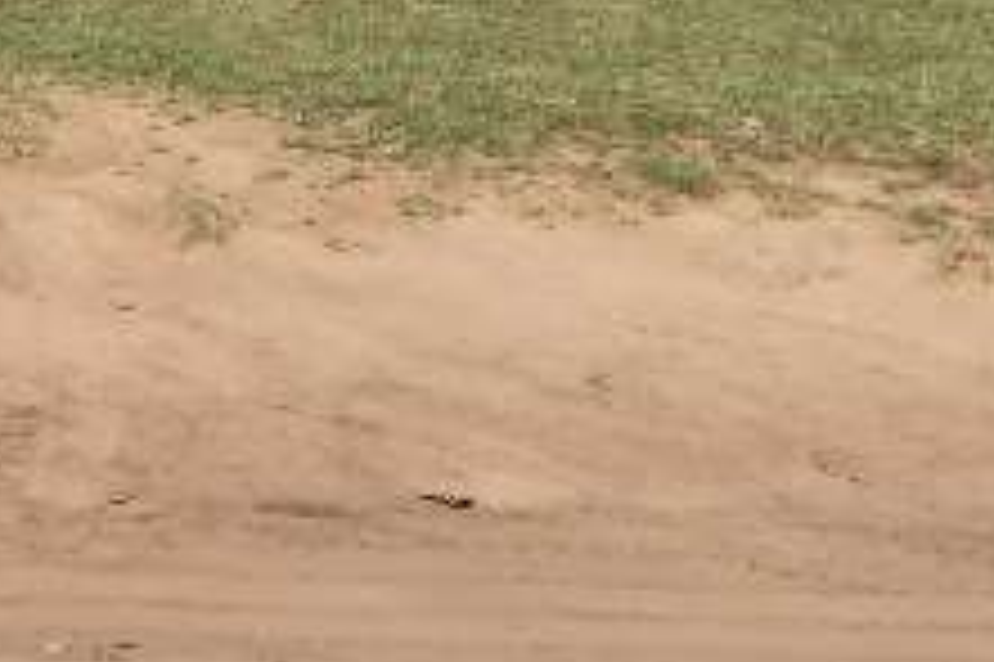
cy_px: -448
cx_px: -567
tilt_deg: +1.5
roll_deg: -1.1
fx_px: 3394
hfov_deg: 15.2
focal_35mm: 123
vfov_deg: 10.6
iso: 32
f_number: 2.2
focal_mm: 4.15
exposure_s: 1/3300
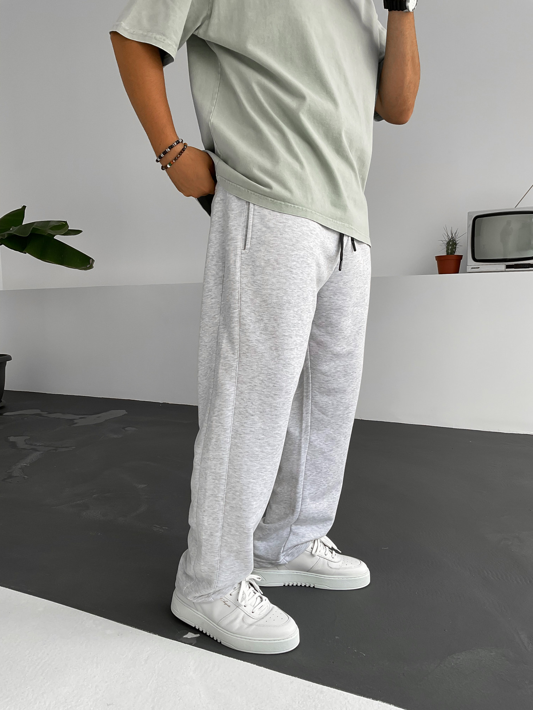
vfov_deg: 61.7
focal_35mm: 29
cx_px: 266
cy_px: 355
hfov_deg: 48.2
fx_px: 595
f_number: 1.8
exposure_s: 1/120
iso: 16
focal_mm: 3
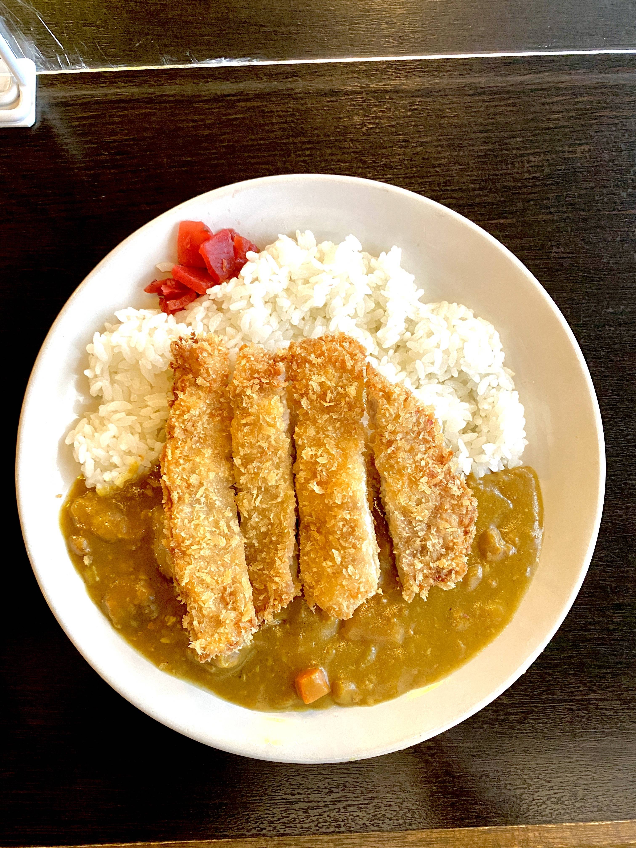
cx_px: 318
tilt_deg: -83.4
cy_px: 424
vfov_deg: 67.3
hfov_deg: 53.1
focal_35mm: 26
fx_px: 637
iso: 320
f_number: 1.8
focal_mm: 4.25
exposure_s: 1/40
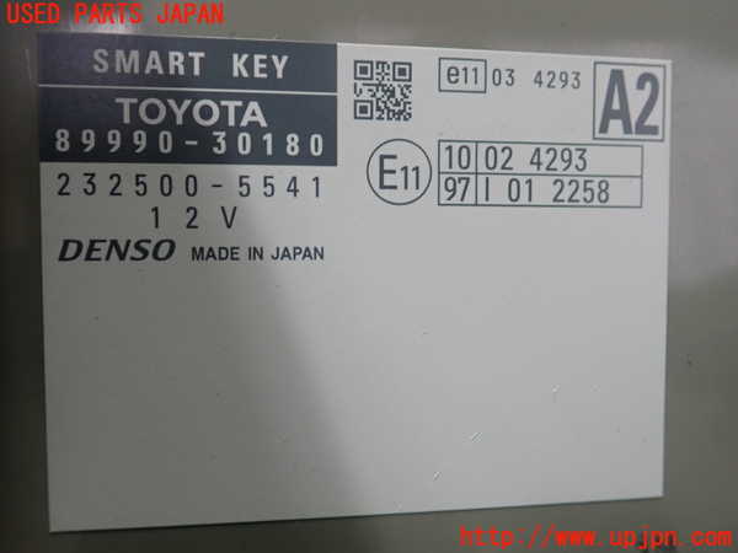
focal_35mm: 30
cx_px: 369
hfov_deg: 60.0
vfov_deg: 46.8
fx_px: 640
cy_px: 276
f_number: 2.3
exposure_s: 1/125
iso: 250
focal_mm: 5.5
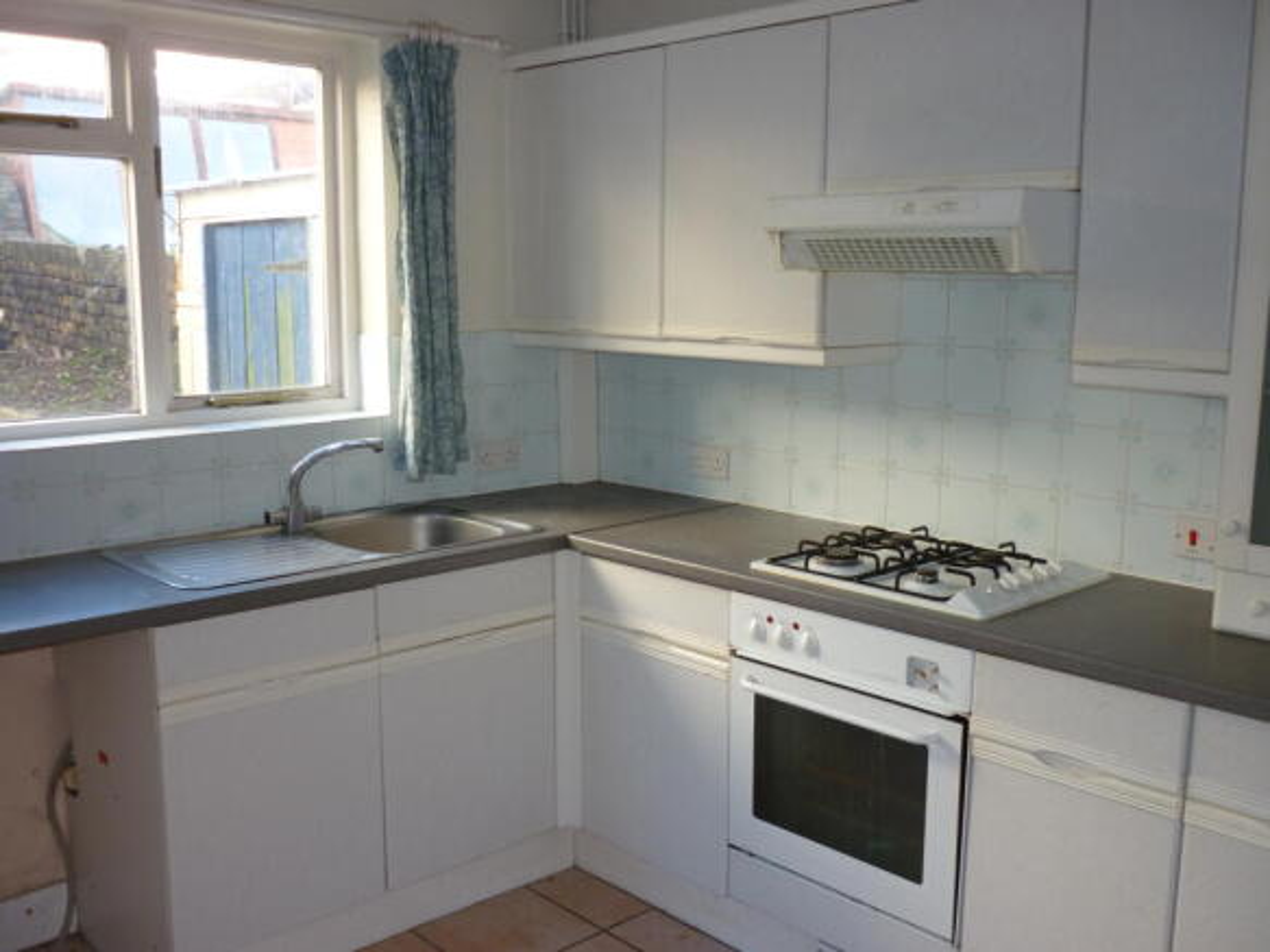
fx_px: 1210
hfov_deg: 55.4
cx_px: 635
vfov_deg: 42.9
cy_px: 476
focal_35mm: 33
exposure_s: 1/30
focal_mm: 5.5
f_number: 2.8
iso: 80
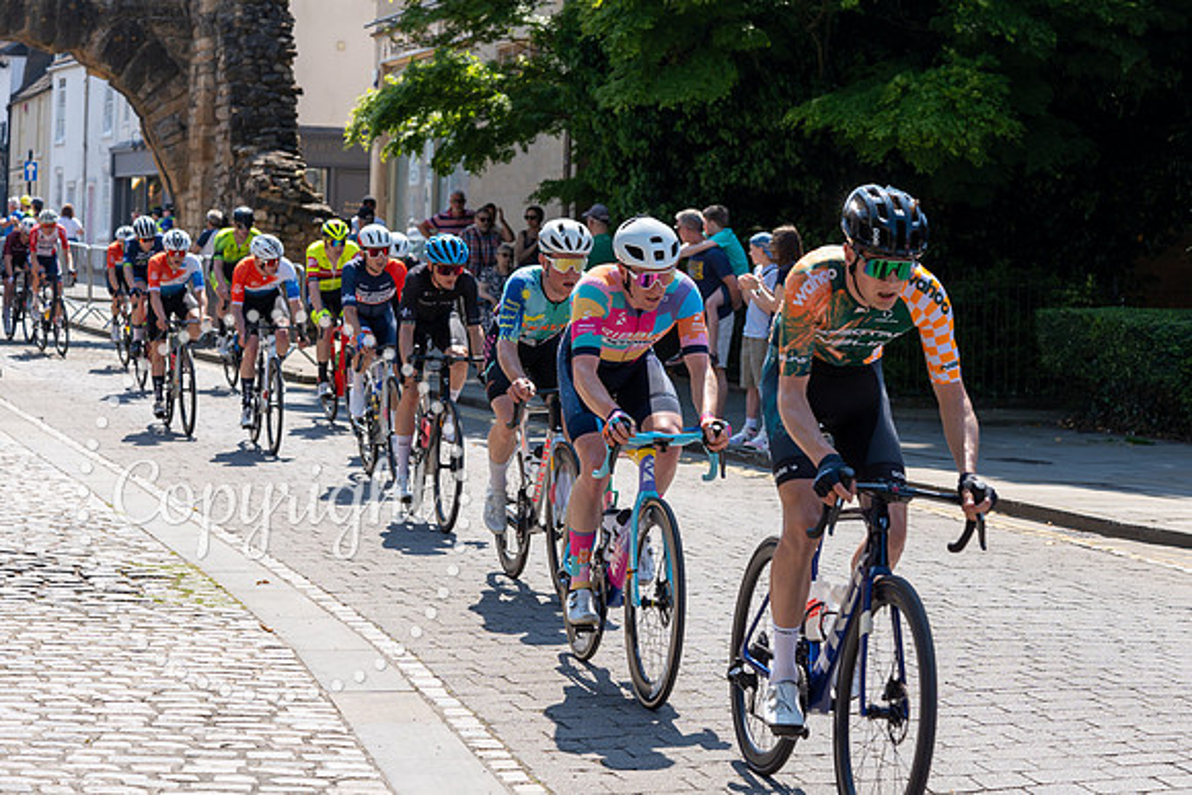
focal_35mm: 82
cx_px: 722
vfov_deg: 16.6
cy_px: 314
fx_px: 2727
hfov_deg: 24.6
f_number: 5
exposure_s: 1/800
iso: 160
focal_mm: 68
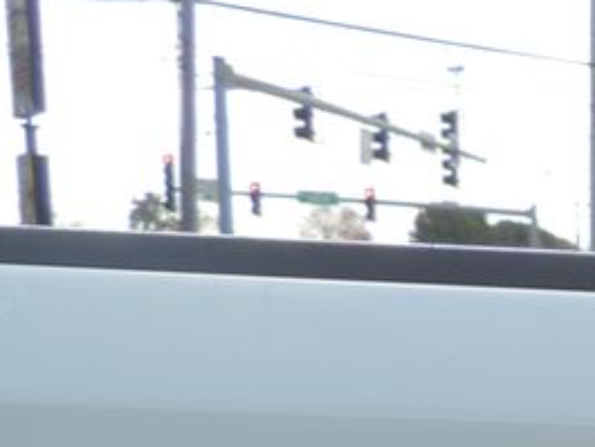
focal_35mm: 116
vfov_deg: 11.4
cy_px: 919
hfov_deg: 13.7
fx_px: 1995
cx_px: 1291
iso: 80
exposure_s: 1/500
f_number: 3
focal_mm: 4.3
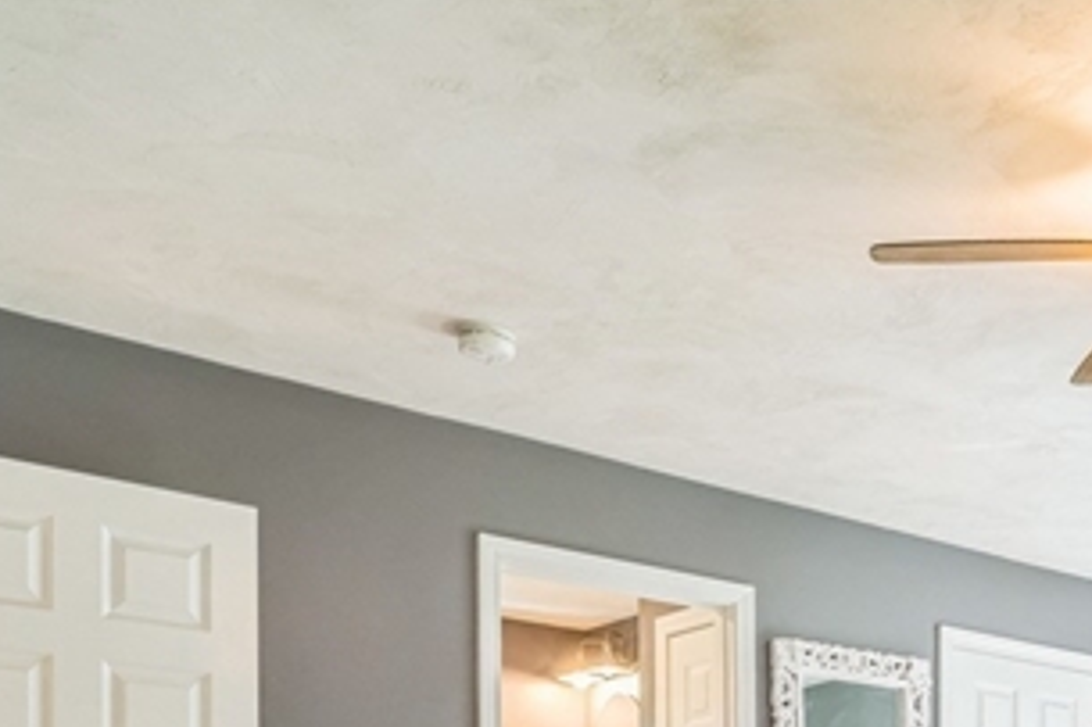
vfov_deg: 23.8
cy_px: 976
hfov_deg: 36.6
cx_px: 1067
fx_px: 1486
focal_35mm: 49
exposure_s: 1/4
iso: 400
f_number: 8
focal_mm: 14.6
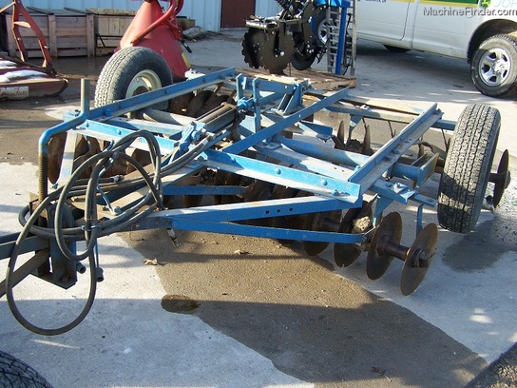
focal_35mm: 38
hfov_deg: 49.0
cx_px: 258
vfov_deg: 37.7
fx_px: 568
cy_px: 194
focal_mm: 6.3
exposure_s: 1/200
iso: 64
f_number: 2.8
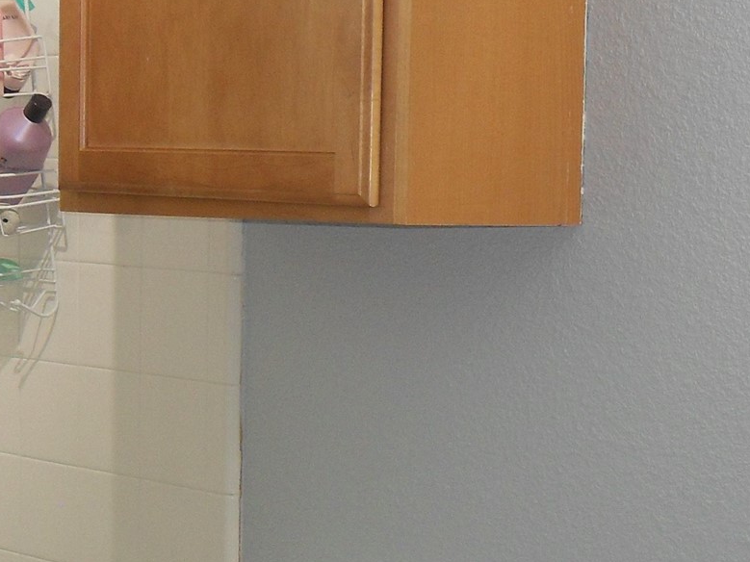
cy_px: 373
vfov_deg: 16.0
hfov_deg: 21.1
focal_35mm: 92
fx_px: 1993
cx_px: 578
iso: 160
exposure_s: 1/45
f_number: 3.5
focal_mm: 6.3
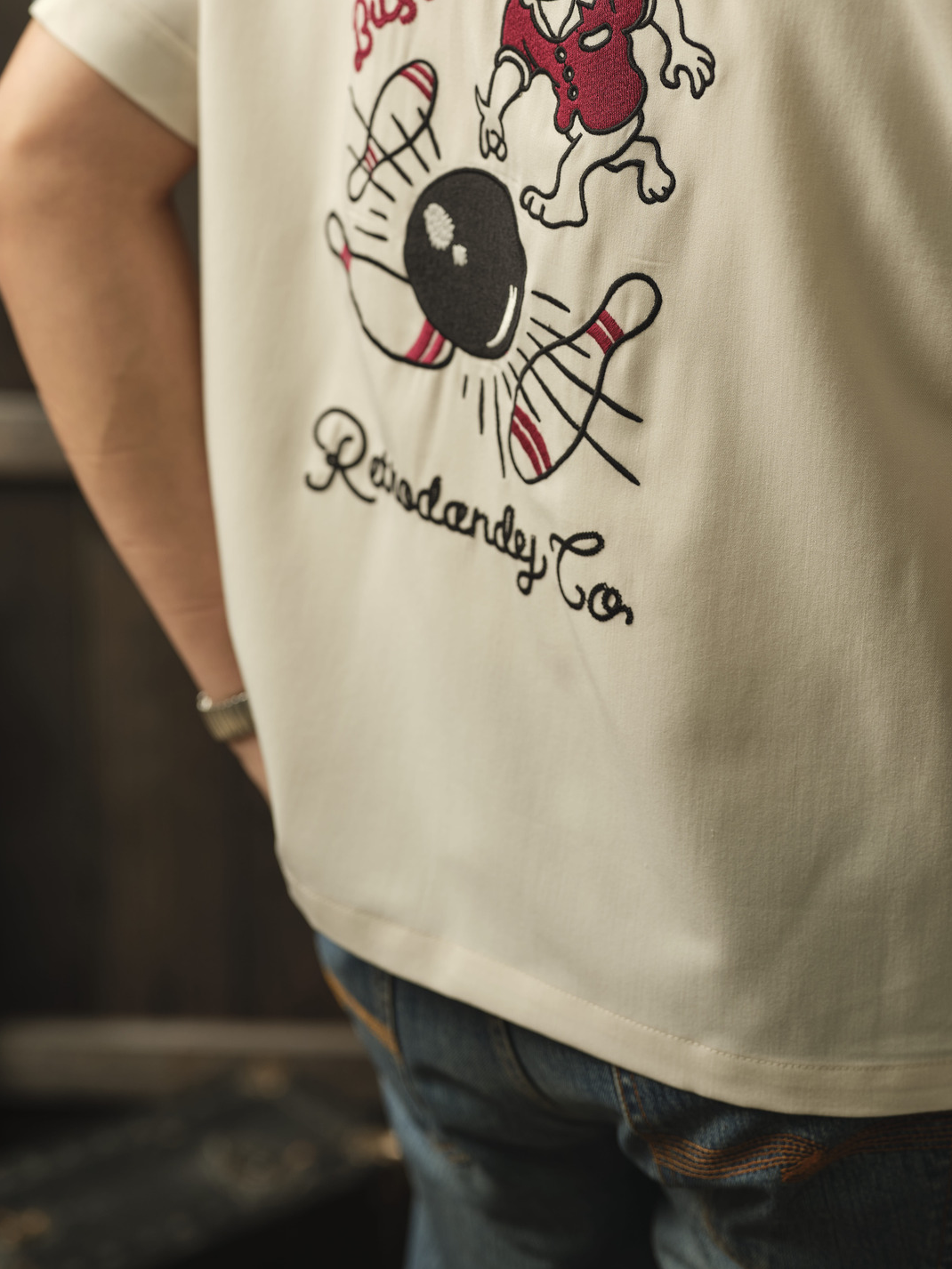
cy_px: 227
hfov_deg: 19.9
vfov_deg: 25.8
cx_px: 572
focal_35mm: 74
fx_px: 2714
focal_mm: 55
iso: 100
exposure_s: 1/125
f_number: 2.5
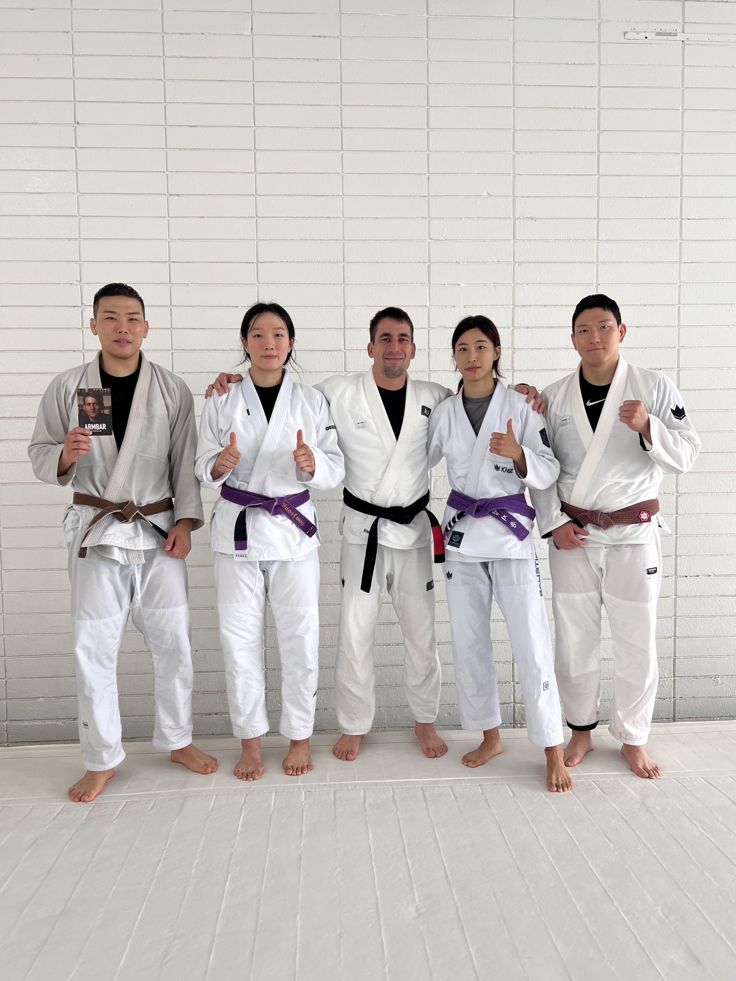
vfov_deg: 67.3
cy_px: 490
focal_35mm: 26
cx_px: 368
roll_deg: +2.7
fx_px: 737
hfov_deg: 53.1
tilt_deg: -3.0
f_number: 1.5
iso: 40
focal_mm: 5.7
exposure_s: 1/120
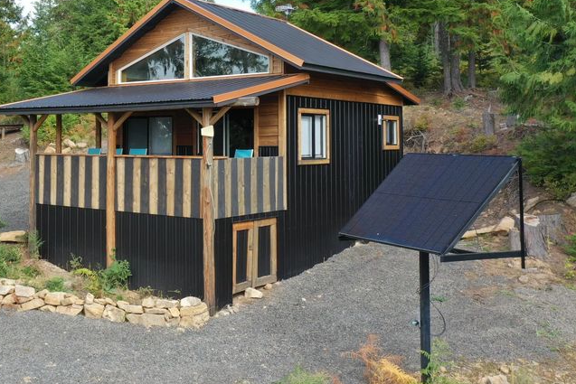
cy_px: 107
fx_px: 720
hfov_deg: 42.0
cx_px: 131
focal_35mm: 45
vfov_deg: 29.5
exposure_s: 1/160
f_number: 5
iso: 100
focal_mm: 10.26
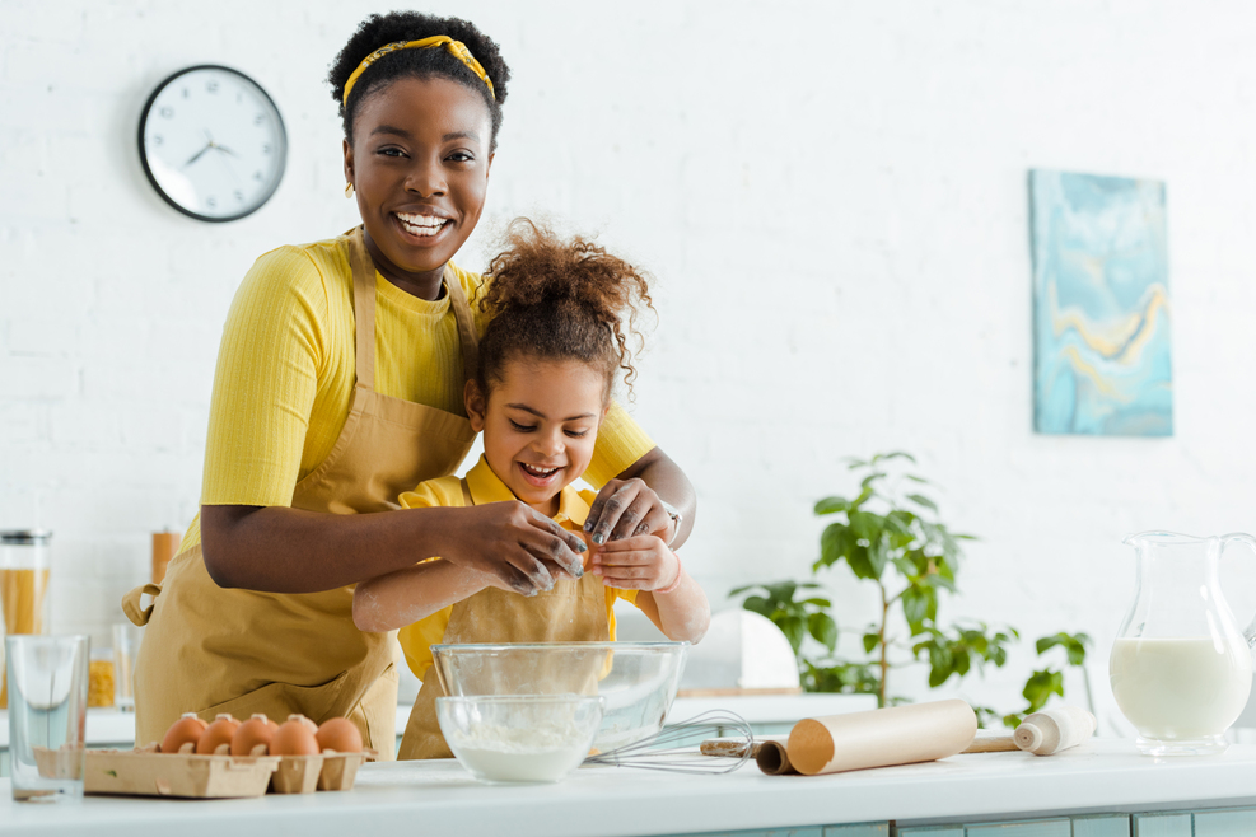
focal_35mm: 71
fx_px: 2477
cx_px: 634
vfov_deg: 19.2
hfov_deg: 28.5
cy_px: 416
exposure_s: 1/200
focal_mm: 70
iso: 160
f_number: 3.5
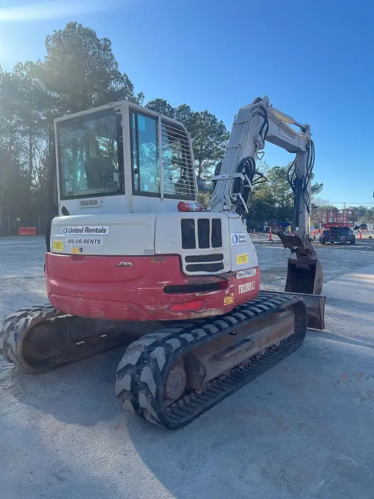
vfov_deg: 67.3
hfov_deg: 53.1
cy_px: 250
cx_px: 187
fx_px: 374
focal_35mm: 26
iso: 50
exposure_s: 1/1175
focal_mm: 5.1
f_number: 1.6
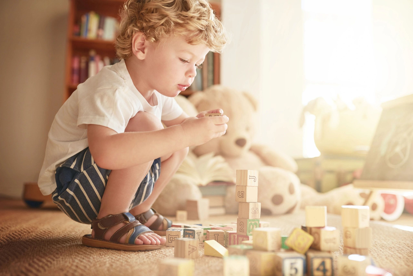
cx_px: 206
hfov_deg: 54.4
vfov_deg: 37.9
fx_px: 402
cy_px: 138
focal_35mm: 35
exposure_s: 1/125
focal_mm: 35
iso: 200
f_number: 2.2
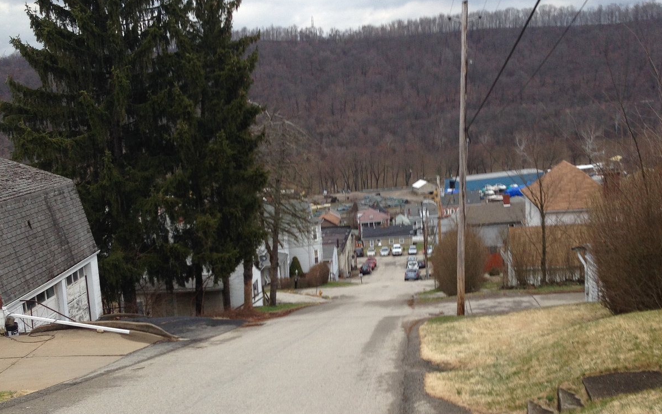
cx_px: 332
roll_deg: +2.0
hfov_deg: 42.7
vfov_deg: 27.3
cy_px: 253
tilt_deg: -9.0
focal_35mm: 47
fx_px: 848
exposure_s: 1/120
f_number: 2.4
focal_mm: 4.12
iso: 50
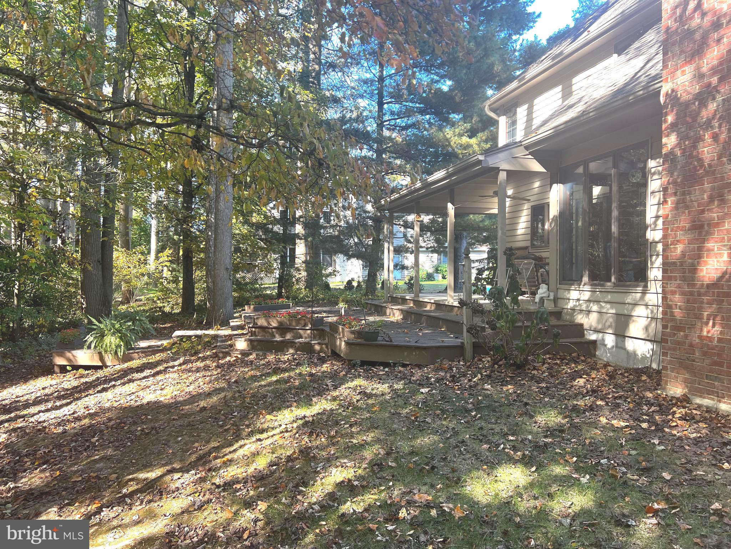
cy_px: 274
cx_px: 366
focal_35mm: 26
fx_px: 549
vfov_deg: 53.1
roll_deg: -0.1
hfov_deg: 67.3
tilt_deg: +0.8
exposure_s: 1/121
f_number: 1.5
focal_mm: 5.7
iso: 40
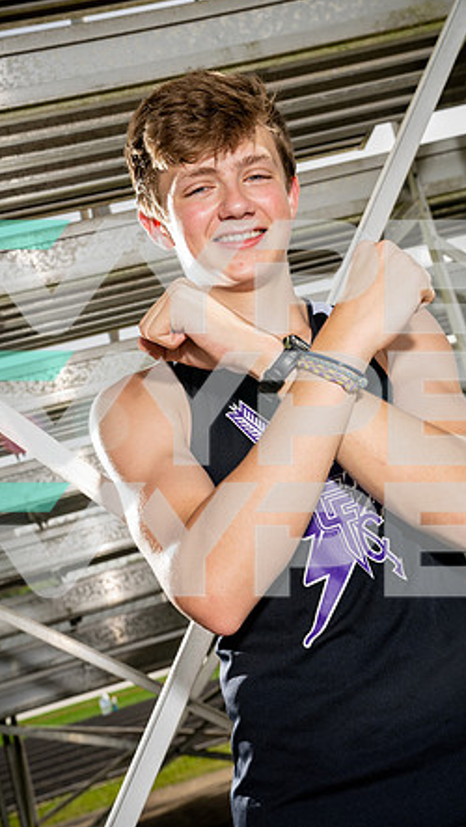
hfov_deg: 23.5
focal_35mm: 51
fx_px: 1119
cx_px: 237
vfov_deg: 40.6
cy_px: 410
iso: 100
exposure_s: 1/250
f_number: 8
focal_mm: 48
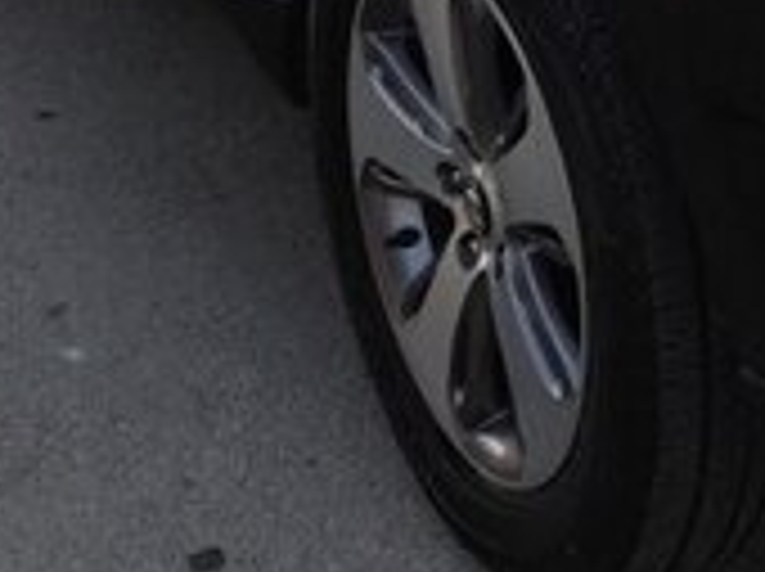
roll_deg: -0.6
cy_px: -385
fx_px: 3001
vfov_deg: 10.4
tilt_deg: -20.4
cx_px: 950
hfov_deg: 14.0
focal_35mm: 136
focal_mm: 4.28
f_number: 2.4
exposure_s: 1/175
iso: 50
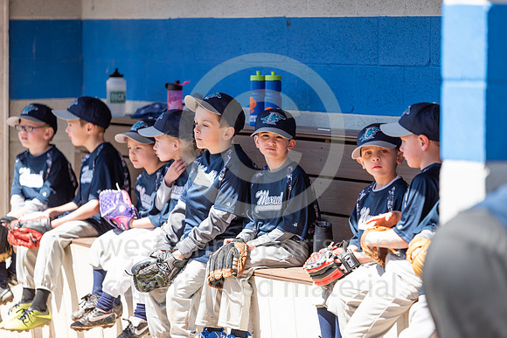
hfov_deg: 10.3
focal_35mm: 200
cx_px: 254
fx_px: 2817
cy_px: 169
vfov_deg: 6.9
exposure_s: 1/1000
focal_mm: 200
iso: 200
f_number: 2.8
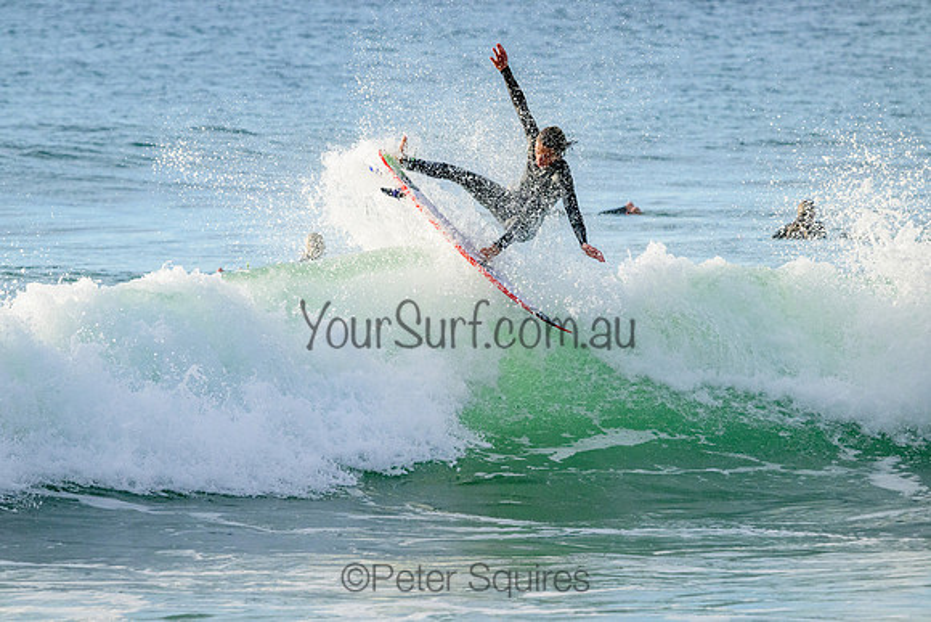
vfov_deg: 3.0
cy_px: 311
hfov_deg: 4.5
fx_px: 11898
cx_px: 466
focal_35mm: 460
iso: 4000
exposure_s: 1/1250
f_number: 11
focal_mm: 460
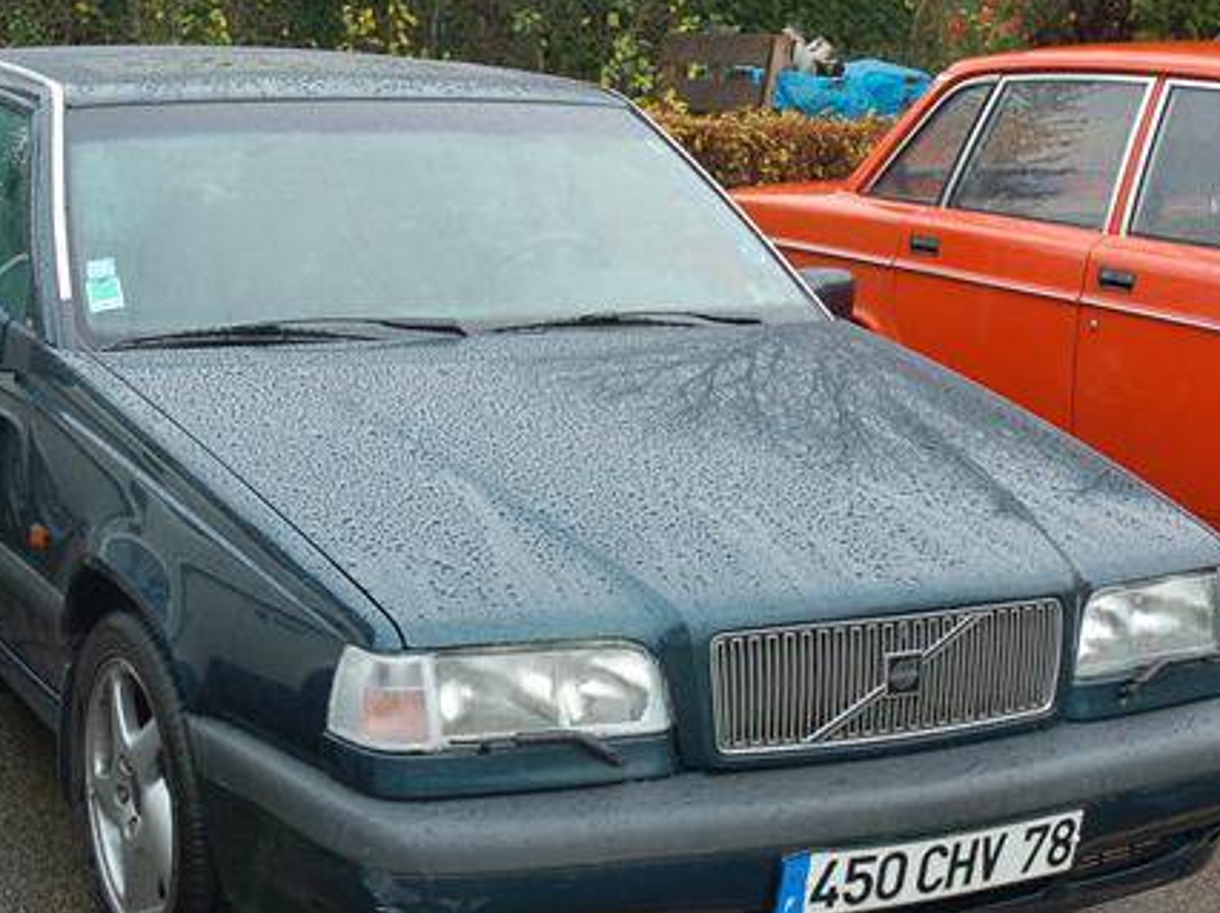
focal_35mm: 71
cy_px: 527
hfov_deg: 27.5
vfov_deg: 20.7
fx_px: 2494
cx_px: 554
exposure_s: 1/125
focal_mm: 29
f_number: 5.6
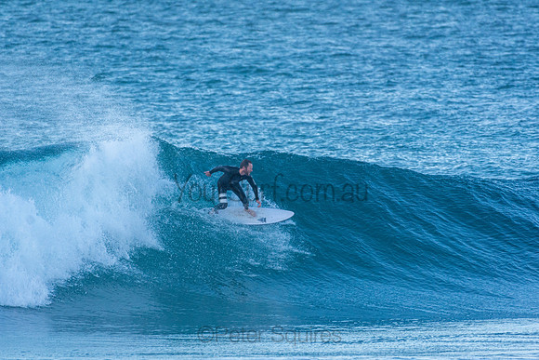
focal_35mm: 750
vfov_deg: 1.8
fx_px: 11231
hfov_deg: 2.7
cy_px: 180
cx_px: 270
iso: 1000
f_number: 5.6
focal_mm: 500
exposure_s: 1/1600
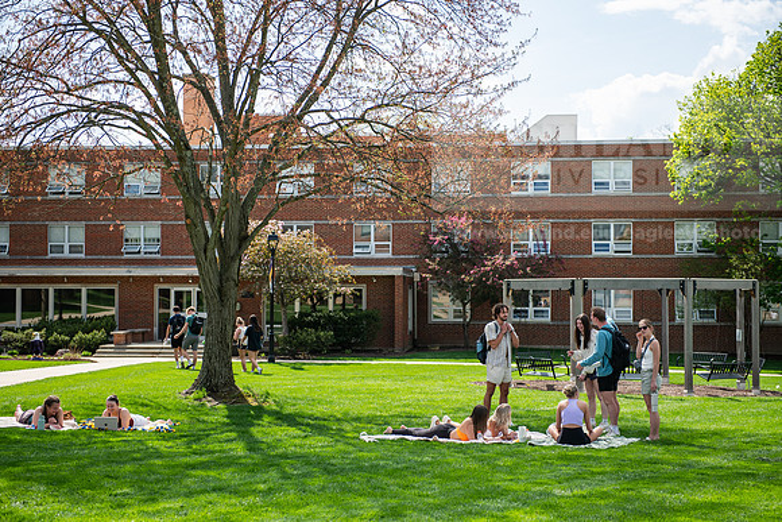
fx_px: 1347
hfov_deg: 32.4
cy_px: 261
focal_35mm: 62
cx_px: 391
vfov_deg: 21.9
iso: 100
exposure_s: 1/640
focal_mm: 62
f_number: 3.5
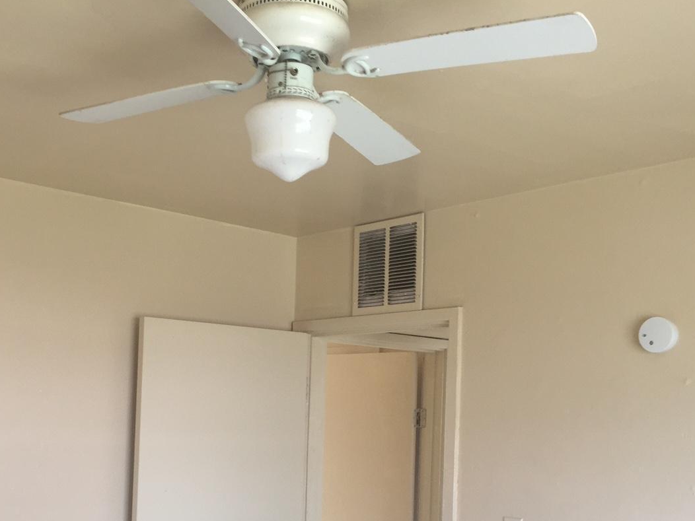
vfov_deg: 31.5
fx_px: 903
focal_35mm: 45
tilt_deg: +3.0
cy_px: 401
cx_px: 269
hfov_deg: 41.8
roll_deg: -3.0
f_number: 2.2
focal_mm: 4.15
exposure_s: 1/60
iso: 40
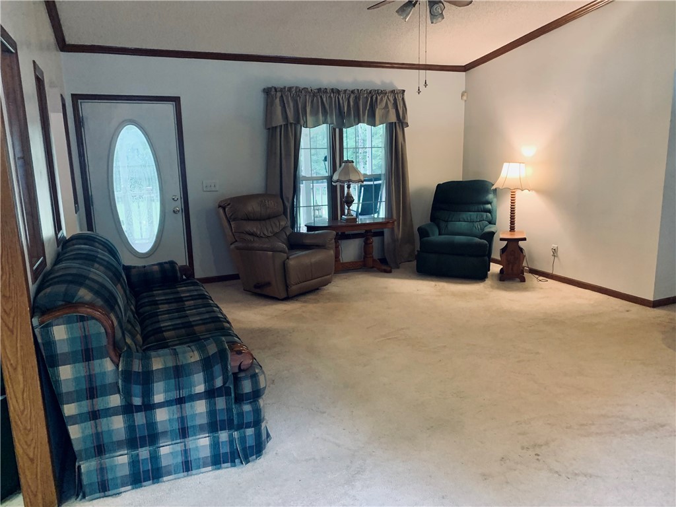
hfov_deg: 67.3
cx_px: 338
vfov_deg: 53.1
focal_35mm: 26
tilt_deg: -11.3
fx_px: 508
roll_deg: +1.0
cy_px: 254
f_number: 1.8
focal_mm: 4.25
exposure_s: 1/60
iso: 320
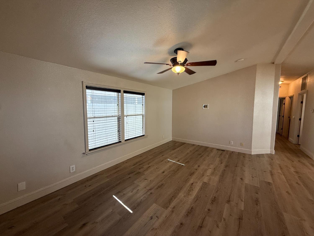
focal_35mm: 14
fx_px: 127
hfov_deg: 102.1
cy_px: 118
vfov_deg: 85.7
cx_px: 157
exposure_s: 1/120
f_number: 2.2
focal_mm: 2.22
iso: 160
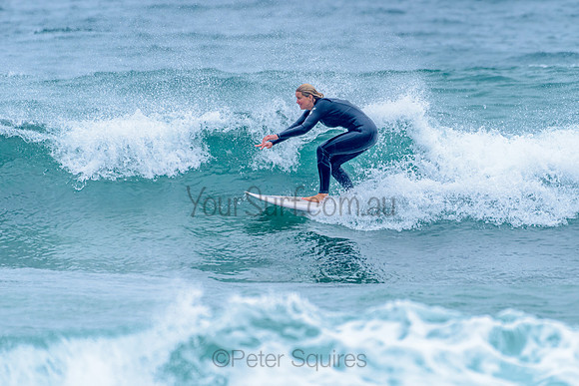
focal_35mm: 628
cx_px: 352
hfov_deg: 3.3
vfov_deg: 2.2
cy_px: 153
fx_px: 10098
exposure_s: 1/2000
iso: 720
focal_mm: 500
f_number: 5.6
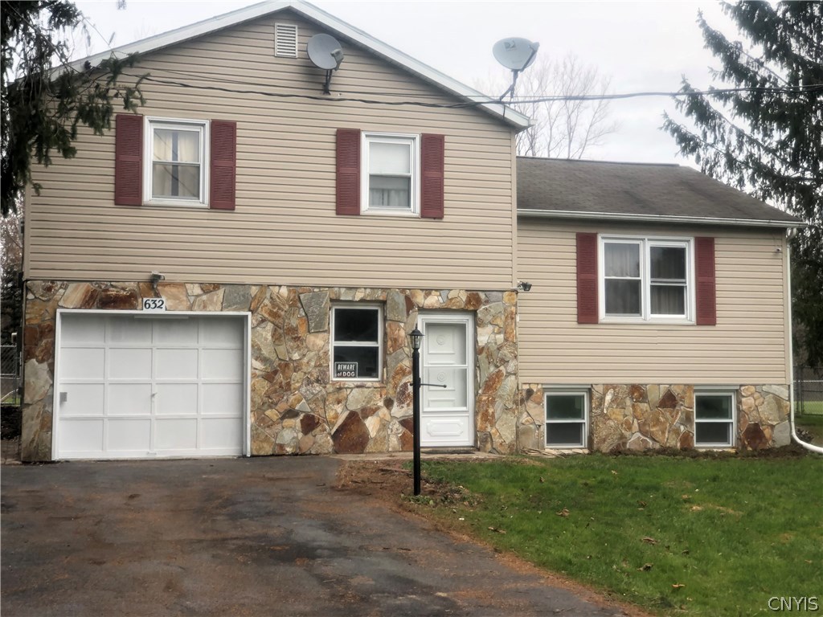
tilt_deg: +3.3
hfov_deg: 36.8
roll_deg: +0.4
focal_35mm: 52
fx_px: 1236
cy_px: 308
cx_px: 412
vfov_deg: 28.0
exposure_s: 1/202
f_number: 2.4
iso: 16
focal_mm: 6
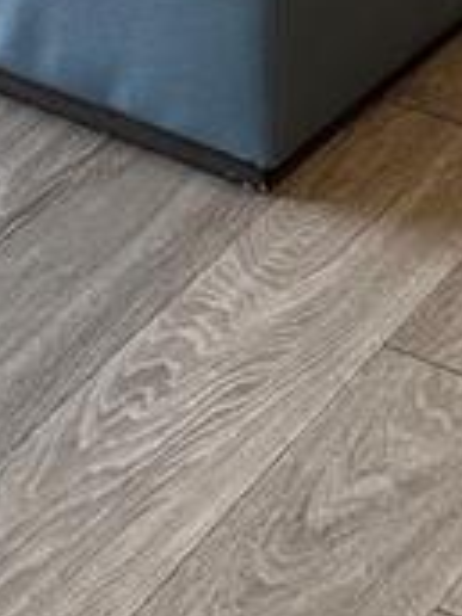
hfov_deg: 8.9
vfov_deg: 11.1
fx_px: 2972
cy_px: -480
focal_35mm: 167
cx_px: 133
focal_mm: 6.86
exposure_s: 1/120
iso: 200
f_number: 1.78
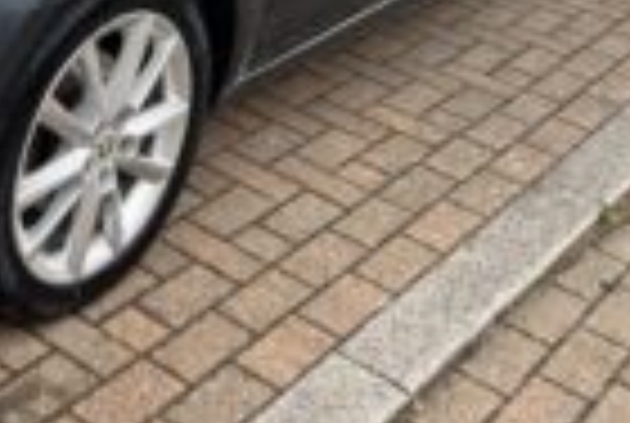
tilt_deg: -13.3
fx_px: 1350
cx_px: -14
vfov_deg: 16.2
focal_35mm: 77
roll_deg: -6.4
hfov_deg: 24.9
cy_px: -216
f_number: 1.5
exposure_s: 1/1009
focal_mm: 5.7
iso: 50
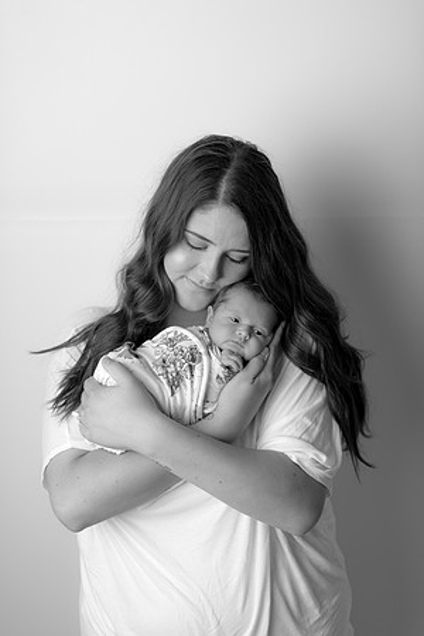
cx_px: 212
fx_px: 883
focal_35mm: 50
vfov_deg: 39.6
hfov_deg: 27.0
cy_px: 318
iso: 100
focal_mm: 50
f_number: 2.5
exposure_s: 1/200
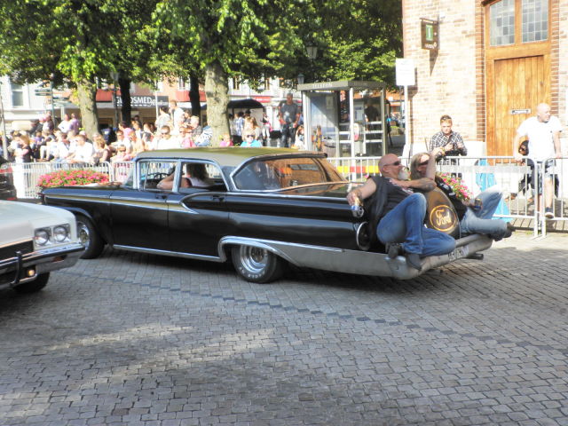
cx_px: 284
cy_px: 213
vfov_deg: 32.9
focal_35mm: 44
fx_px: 722
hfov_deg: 42.9
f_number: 4
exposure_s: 1/200
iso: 64
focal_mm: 7.7
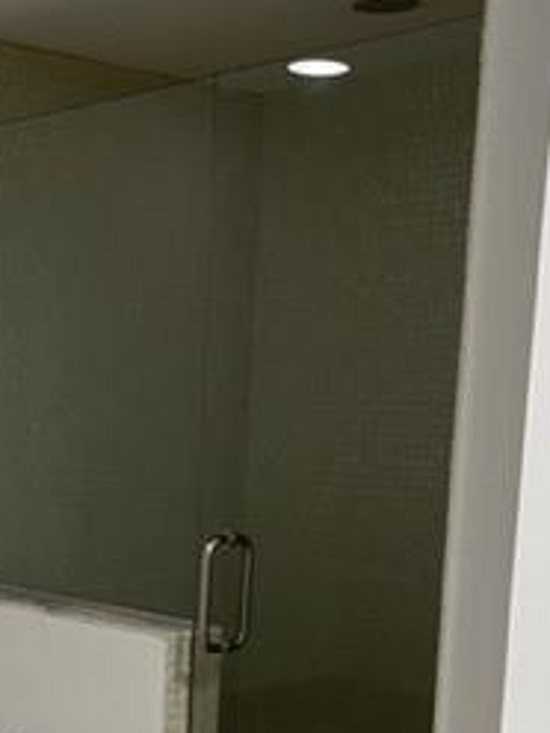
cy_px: 677
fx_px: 1419
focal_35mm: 67
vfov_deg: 27.8
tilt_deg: -9.8
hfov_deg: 21.4
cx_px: 50
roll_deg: -1.0
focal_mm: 5.1
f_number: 1.6
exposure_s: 1/60
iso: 80
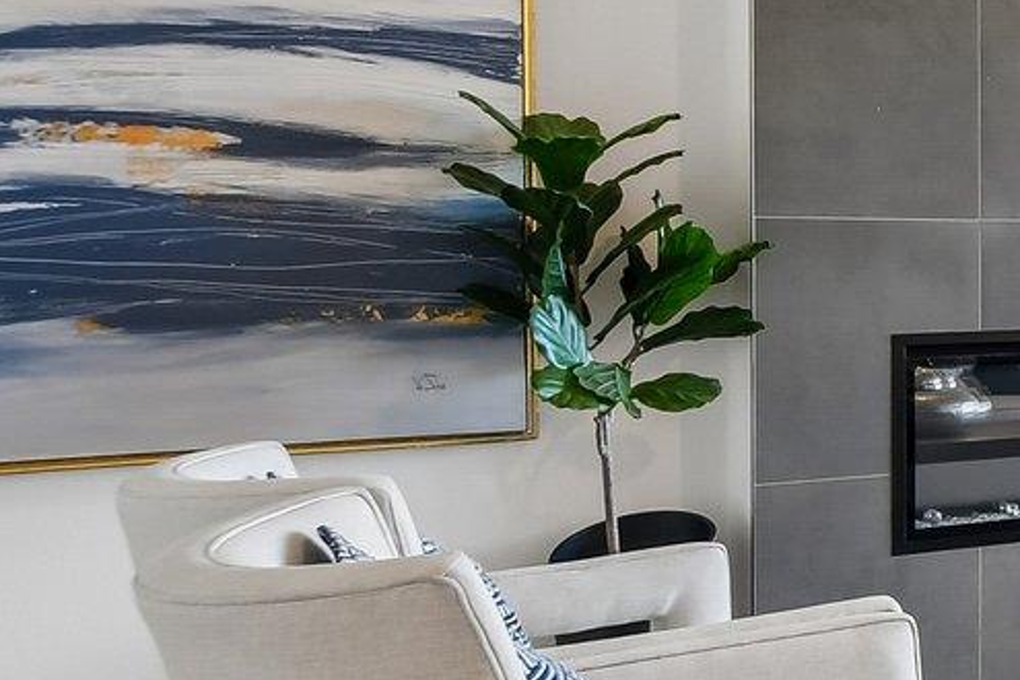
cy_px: 79
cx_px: 1844
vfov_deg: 21.5
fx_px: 1757
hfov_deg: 21.3
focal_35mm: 62
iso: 400
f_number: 8
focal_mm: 10
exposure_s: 1/60
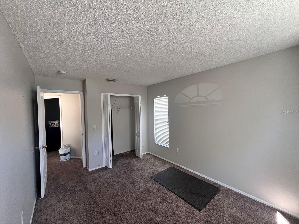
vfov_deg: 89.9
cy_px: 112
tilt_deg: -2.0
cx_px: 150
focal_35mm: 13
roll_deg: +1.2
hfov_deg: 106.2
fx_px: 112
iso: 200
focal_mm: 1.57
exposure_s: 1/99
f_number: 1.8
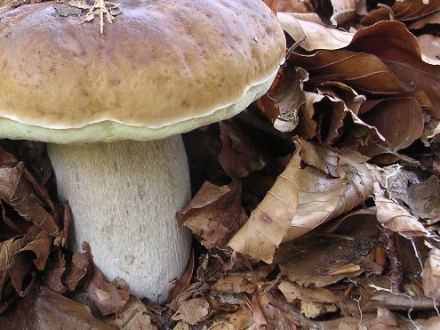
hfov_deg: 25.4
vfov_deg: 19.4
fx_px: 966
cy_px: 142
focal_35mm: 76
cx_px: 110
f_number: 3.1
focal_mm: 7.5
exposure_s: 1/3.6
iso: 213
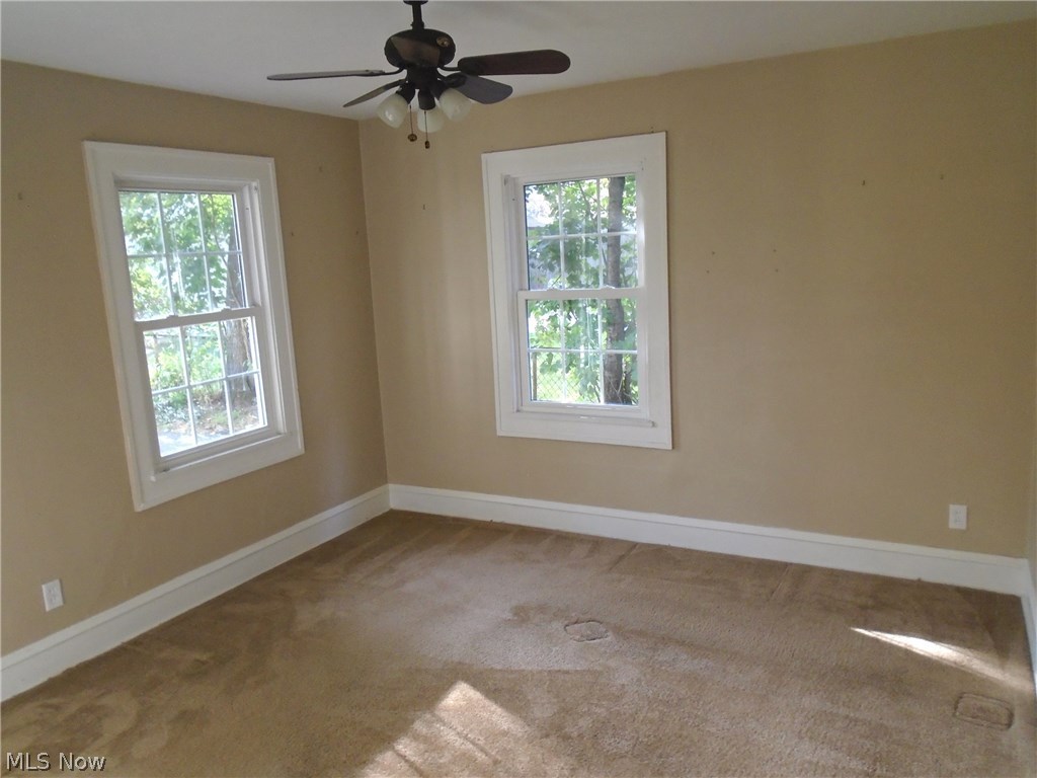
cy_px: 389
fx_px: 779
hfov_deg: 67.3
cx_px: 518
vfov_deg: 53.1
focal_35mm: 26
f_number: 3.2
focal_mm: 4.6
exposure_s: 1/50
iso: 320
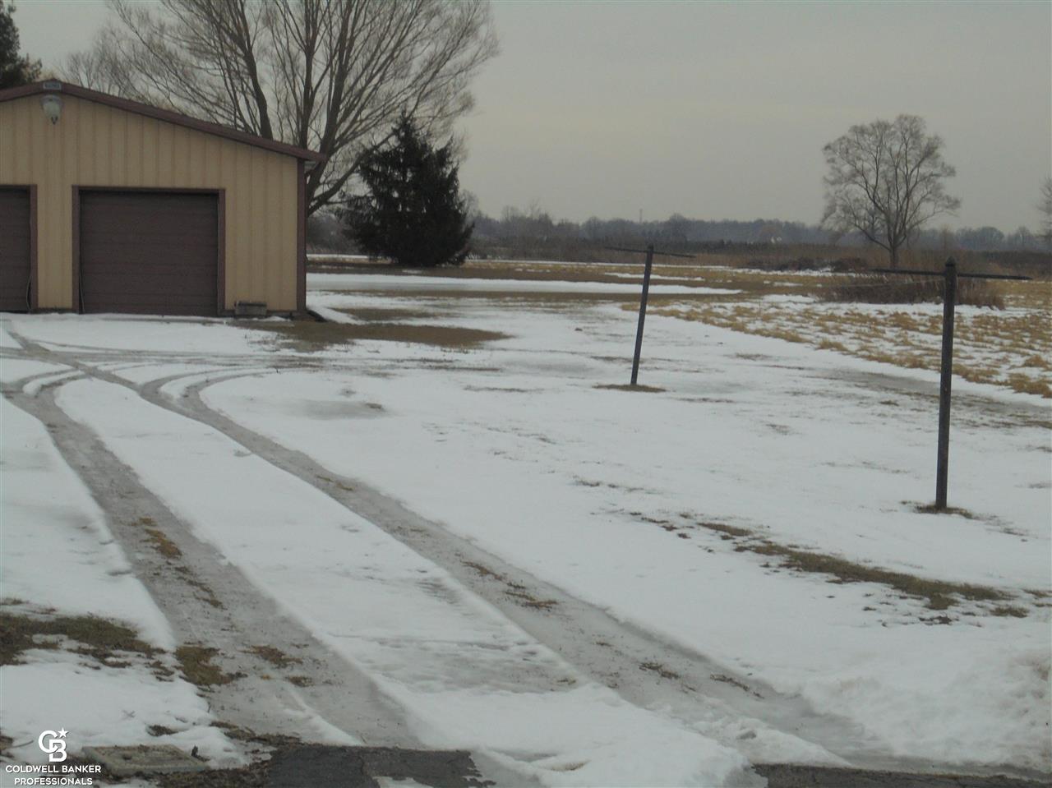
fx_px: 1944
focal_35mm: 64
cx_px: 526
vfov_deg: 22.9
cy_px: 394
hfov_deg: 30.3
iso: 200
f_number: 5.6
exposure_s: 1/250
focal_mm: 11.5
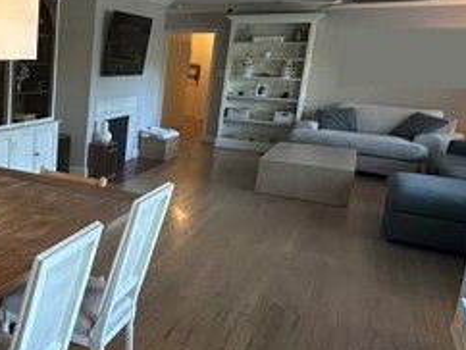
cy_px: 142
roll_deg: -1.1
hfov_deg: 40.0
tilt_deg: -10.6
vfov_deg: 38.6
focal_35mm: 37
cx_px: -54
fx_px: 499
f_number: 2.2
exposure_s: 1/60
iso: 250
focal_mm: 2.22
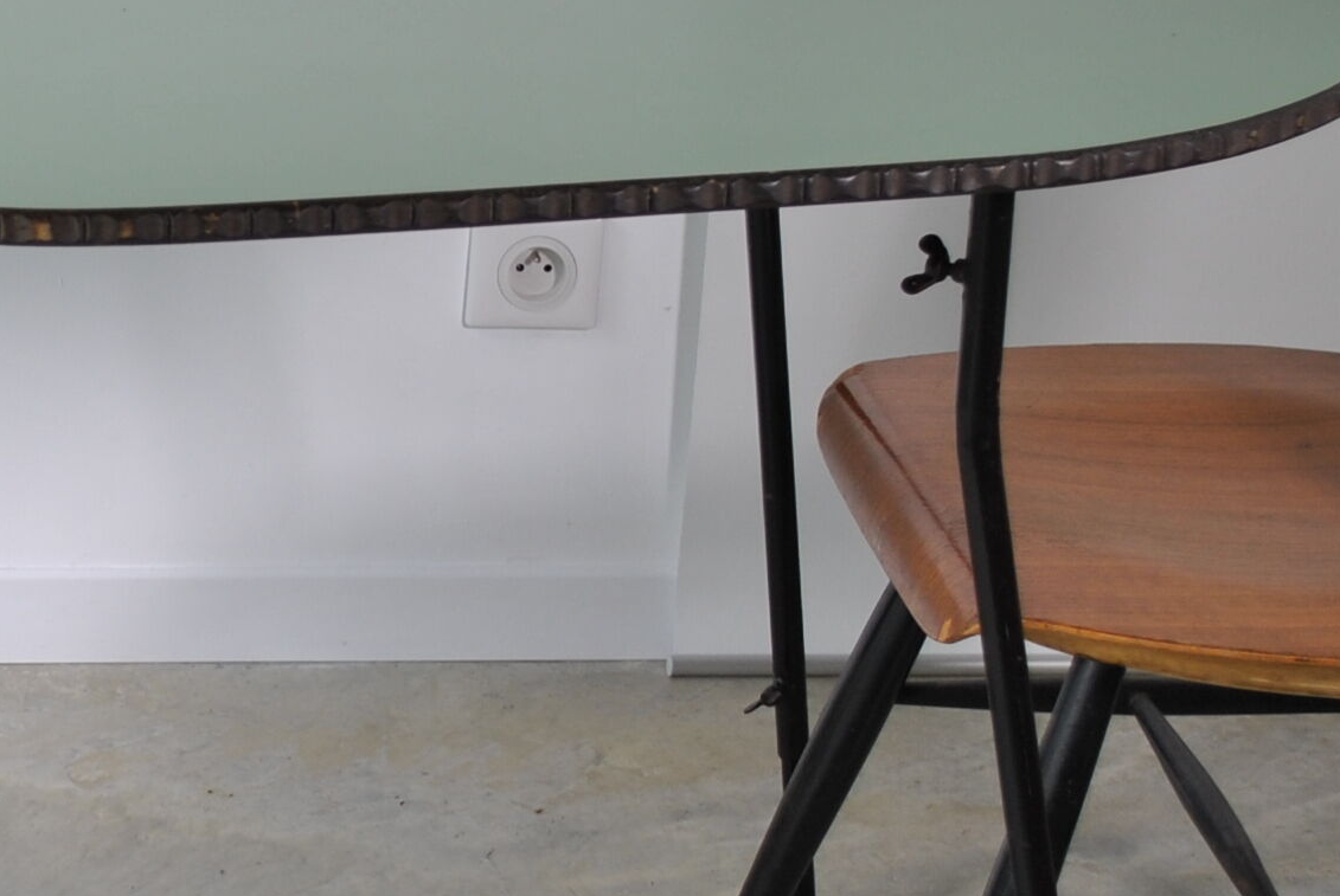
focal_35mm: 113
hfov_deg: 17.7
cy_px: 453
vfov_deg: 12.2
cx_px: 15
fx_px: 4211
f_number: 4
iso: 100
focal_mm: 22
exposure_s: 1/40
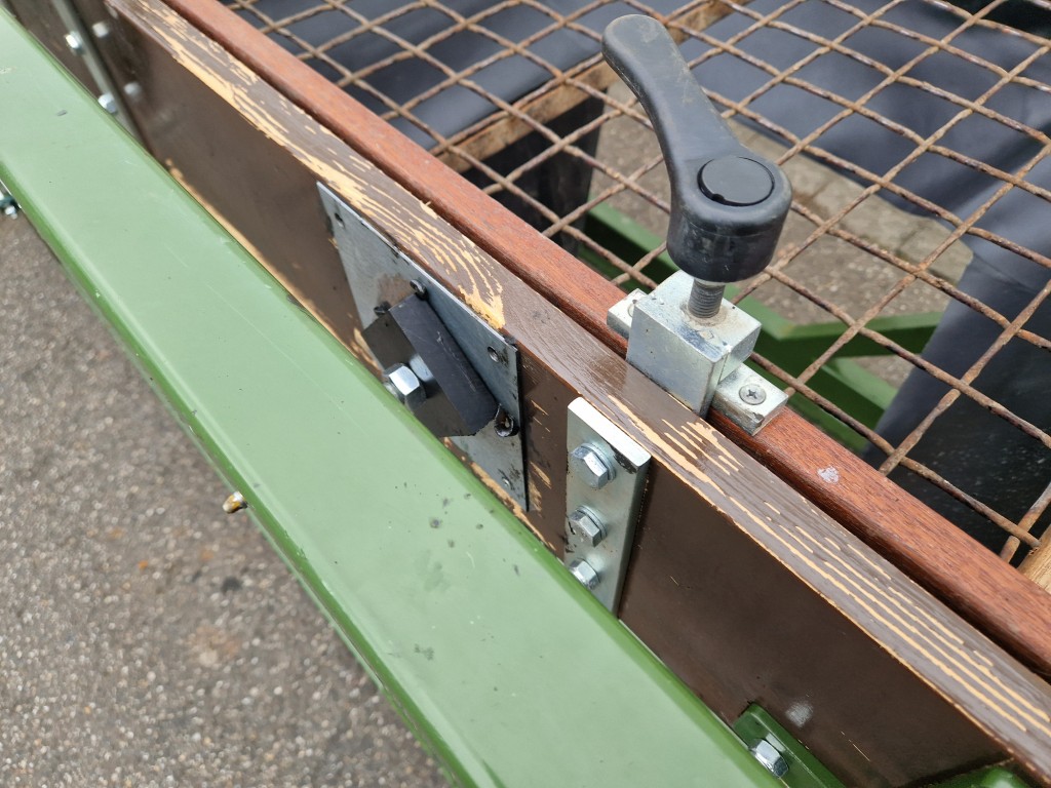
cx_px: 526
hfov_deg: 73.9
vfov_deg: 58.9
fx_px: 698
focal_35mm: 23
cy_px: 394
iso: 50
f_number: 1.8
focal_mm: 5.4
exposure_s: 1/180
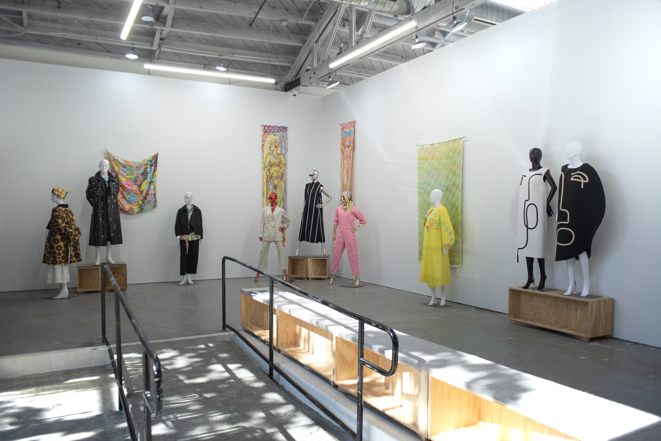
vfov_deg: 46.4
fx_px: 514
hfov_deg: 65.5
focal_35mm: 28
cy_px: 220
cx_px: 330
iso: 250
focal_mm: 28
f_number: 2.8
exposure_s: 1/160
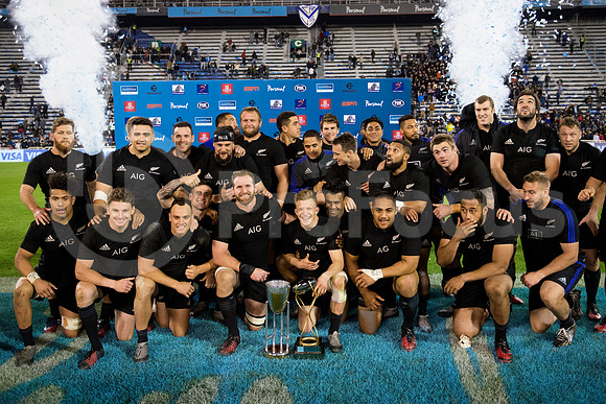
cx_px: 303
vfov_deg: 45.0
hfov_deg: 63.6
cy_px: 202
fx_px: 488
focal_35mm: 29
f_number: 2.8
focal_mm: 29
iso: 4500
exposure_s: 1/1000
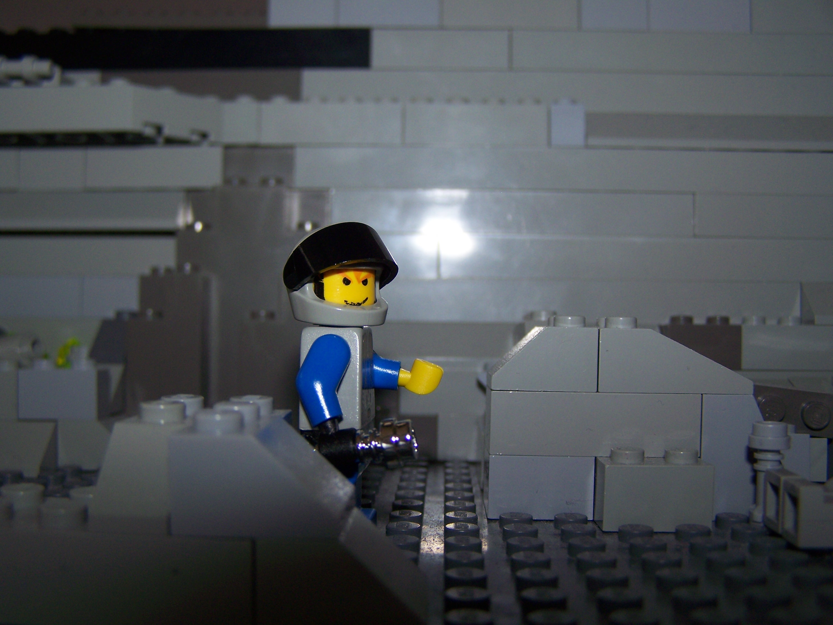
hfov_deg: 49.0
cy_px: 312
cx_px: 416
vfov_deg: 37.7
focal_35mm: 38
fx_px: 914
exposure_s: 1/60
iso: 80
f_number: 2.8
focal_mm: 6.3
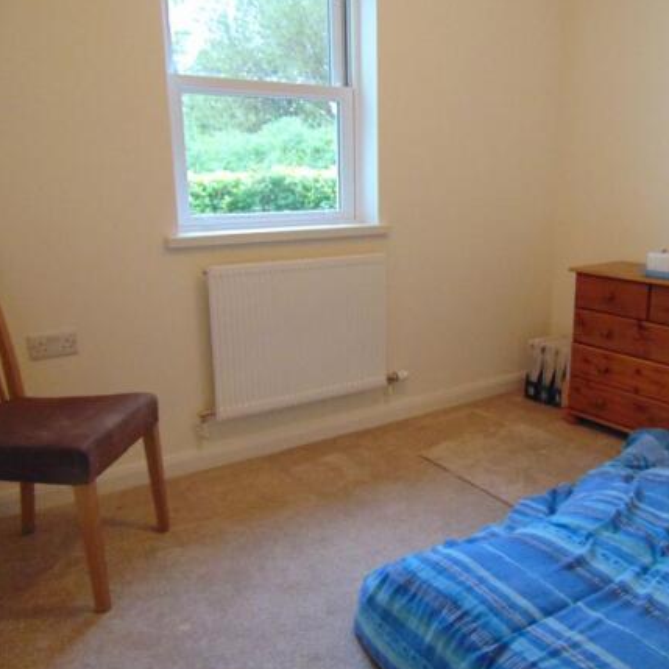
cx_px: 402
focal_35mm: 30
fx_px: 656
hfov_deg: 53.7
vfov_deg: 54.0
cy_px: 336
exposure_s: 1/30
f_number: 3
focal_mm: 4.5
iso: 400
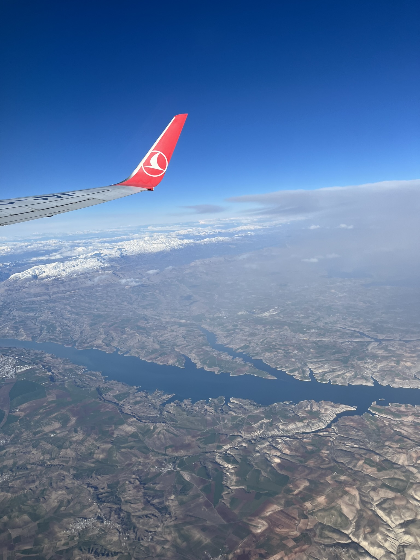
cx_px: 210
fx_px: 421
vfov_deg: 67.3
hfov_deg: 53.1
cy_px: 280
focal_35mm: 26
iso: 50
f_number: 1.6
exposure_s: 1/3745
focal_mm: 5.1
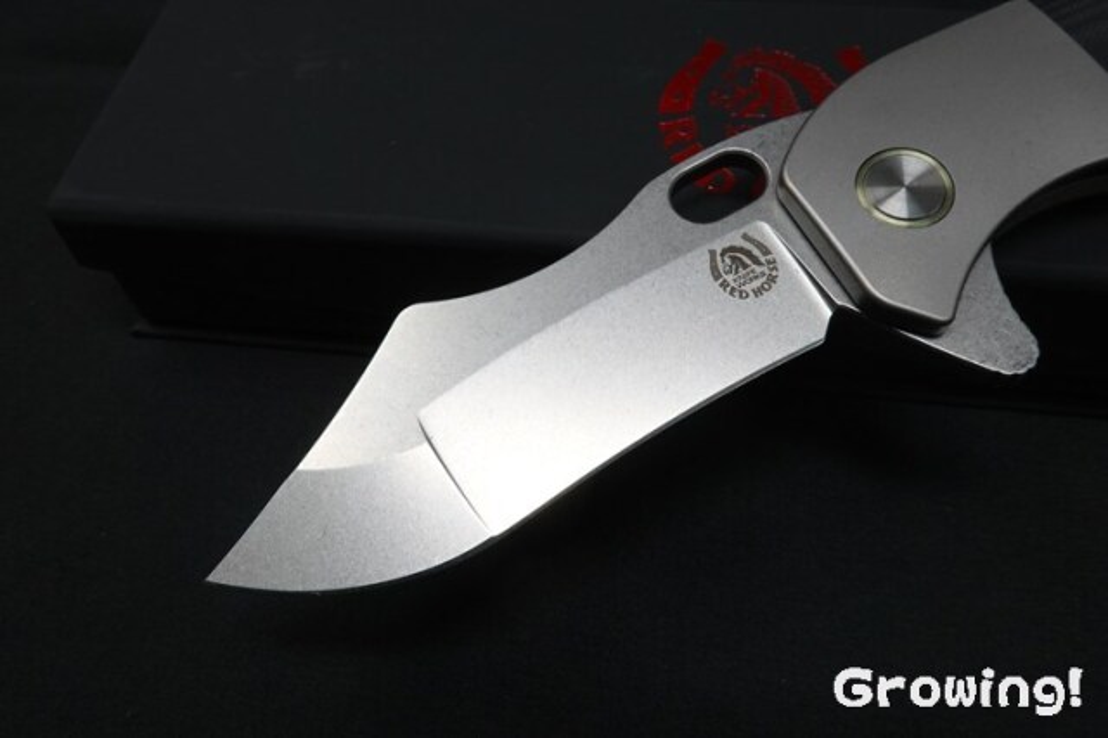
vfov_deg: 44.9
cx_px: 554
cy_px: 369
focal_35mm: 29
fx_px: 892
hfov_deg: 63.7
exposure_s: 1/30
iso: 400
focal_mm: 10.83
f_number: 10
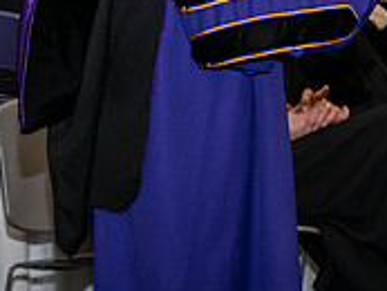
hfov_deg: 7.8
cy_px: -131
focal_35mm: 251
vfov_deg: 5.9
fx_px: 2808
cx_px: 443
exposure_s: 1/200
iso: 1600
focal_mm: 78
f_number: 5.6
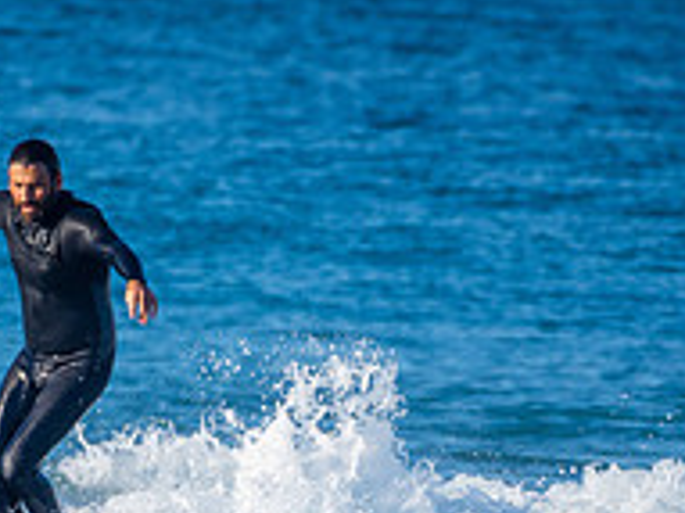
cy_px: 565
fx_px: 43428
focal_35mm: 2196
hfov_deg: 0.9
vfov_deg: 0.7
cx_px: -18
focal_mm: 500
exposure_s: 1/1250
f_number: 5.6
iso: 250
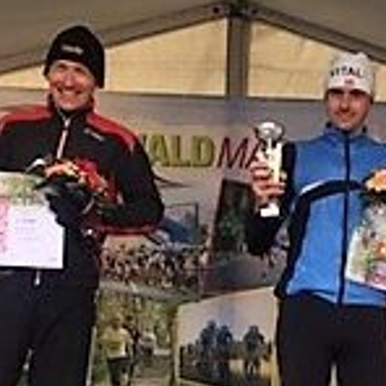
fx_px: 1047
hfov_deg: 20.4
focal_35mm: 83
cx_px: 360
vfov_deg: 20.6
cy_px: 323
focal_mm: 4.15
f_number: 2.2
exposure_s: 1/240
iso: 32
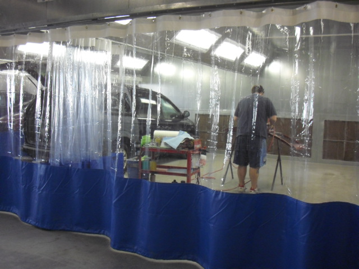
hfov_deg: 49.0
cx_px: 180
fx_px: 394
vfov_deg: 37.7
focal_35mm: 38
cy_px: 134
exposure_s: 1/125
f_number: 2.8
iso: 200
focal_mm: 6.2
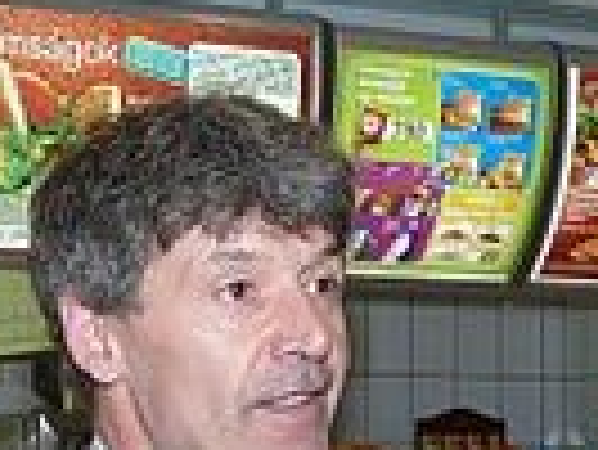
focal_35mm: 150
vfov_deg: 9.7
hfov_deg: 13.0
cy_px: 612
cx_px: 549
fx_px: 2594
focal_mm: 9.1
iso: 100
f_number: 4
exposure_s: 1/30
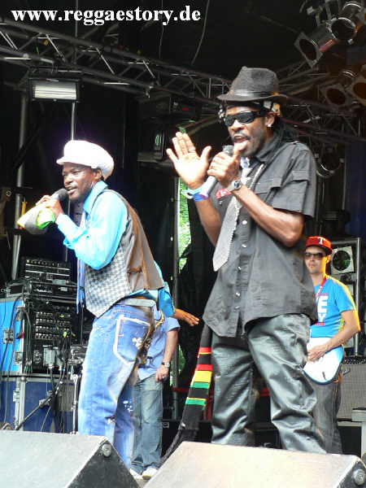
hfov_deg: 25.7
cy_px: 244
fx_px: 804
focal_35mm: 57
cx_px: 183
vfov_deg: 33.8
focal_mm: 9.8
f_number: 3.2
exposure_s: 1/30
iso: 100
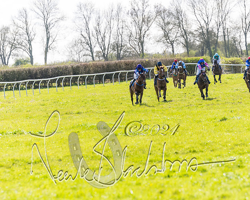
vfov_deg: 5.9
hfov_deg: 7.4
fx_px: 1933
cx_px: 150
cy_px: 100
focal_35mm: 261
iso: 400
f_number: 4
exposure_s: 1/2000
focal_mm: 155
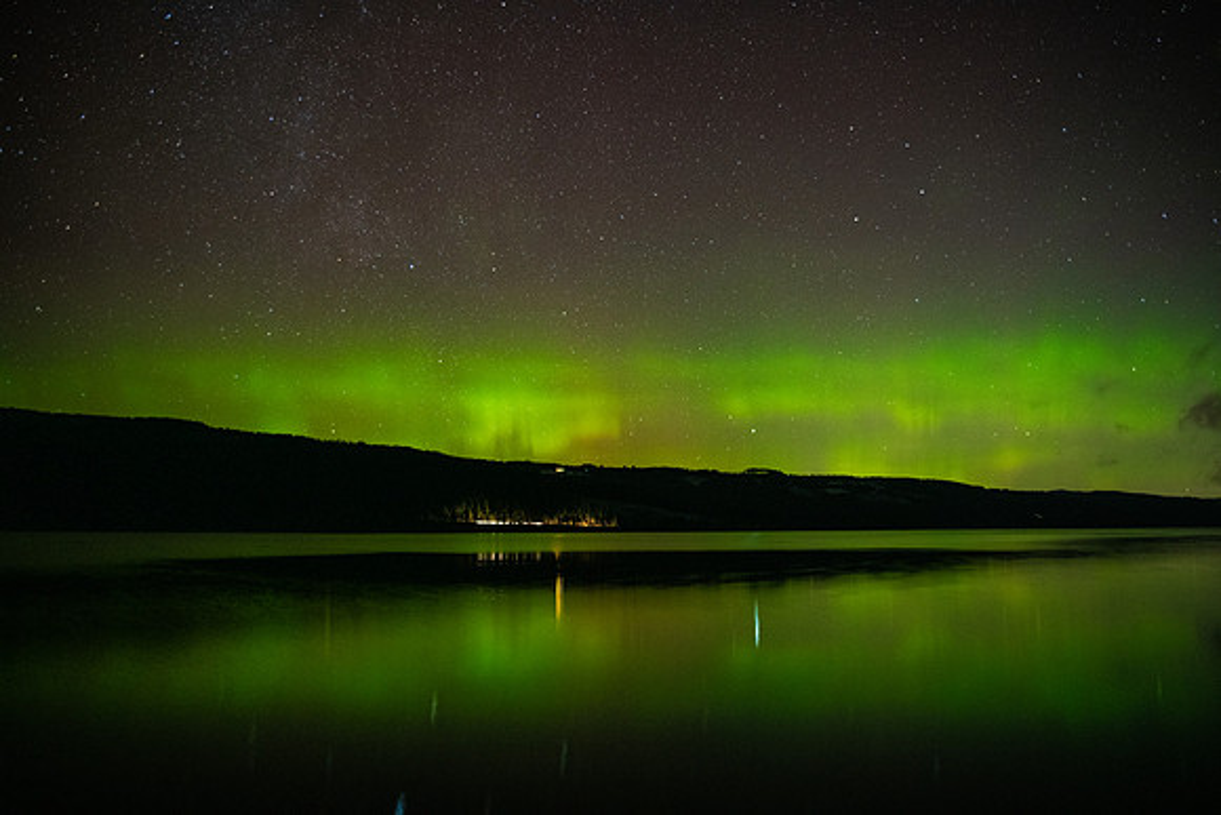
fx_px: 1289
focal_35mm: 38
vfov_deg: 35.1
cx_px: 610
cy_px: 408
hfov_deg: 50.7
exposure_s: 8
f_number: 2.8
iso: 2000
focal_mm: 38
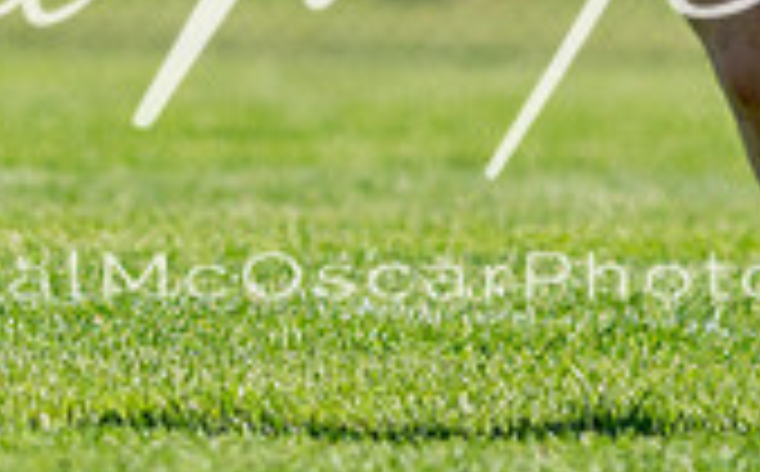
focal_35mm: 1757
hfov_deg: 1.2
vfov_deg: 0.7
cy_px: -400
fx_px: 36331
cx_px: 417
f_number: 2.8
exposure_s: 1/2500
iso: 160
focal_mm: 300
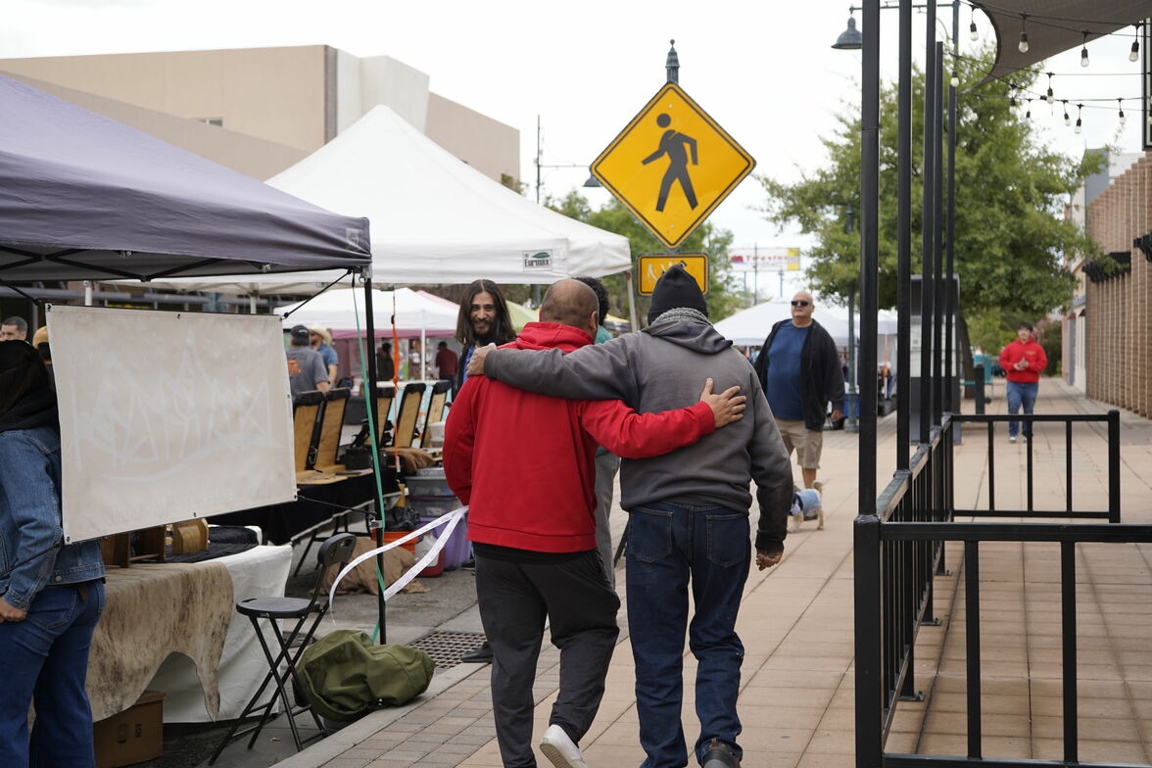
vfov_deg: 26.0
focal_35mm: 52
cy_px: 384
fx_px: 1664
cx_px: 576
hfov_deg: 38.2
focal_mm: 52
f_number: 5
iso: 100
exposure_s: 1/250
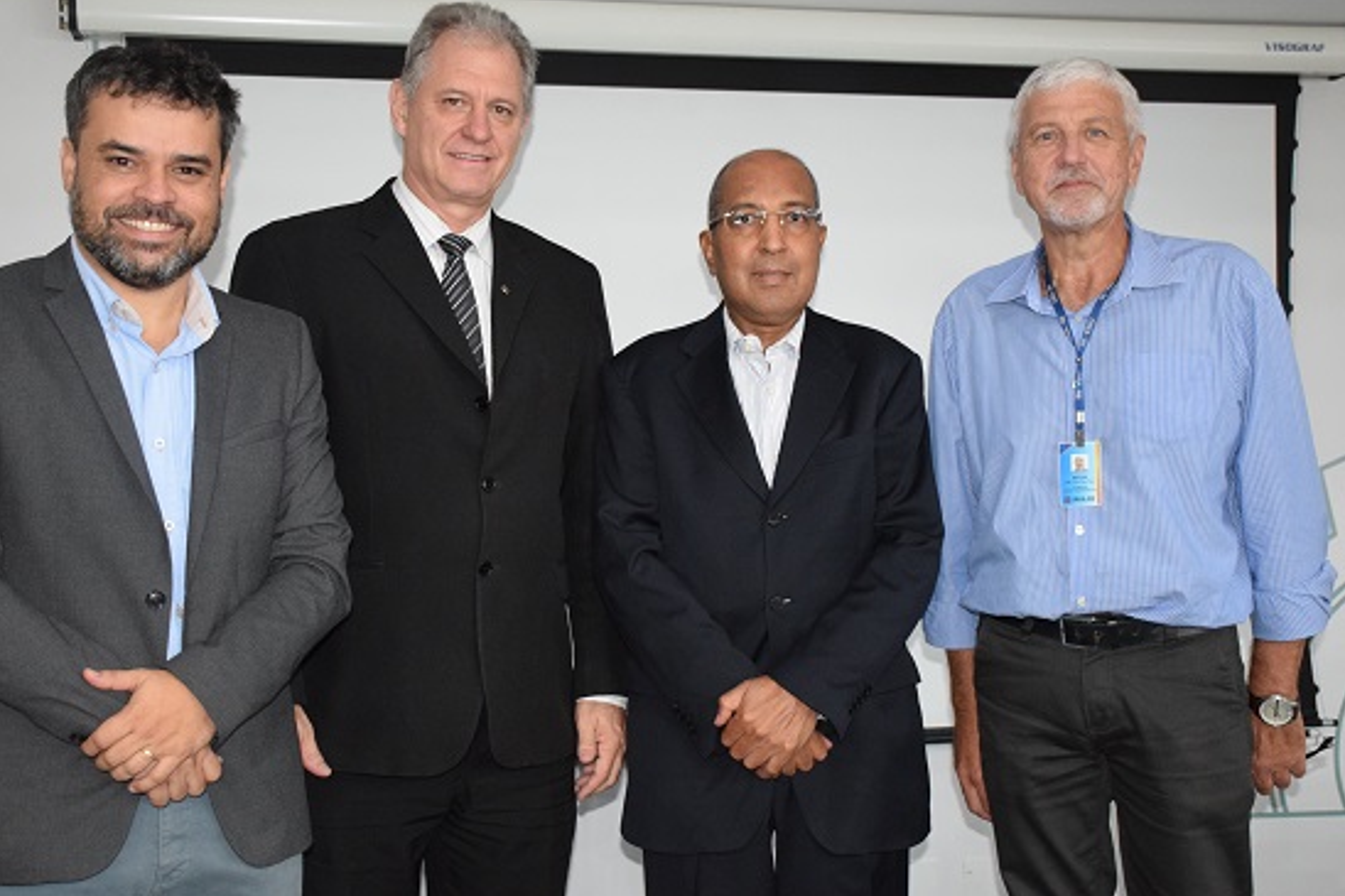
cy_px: 459
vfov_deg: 28.9
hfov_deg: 42.3
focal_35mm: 47
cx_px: 646
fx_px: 1739
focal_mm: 27
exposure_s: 1/60
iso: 2500
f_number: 4
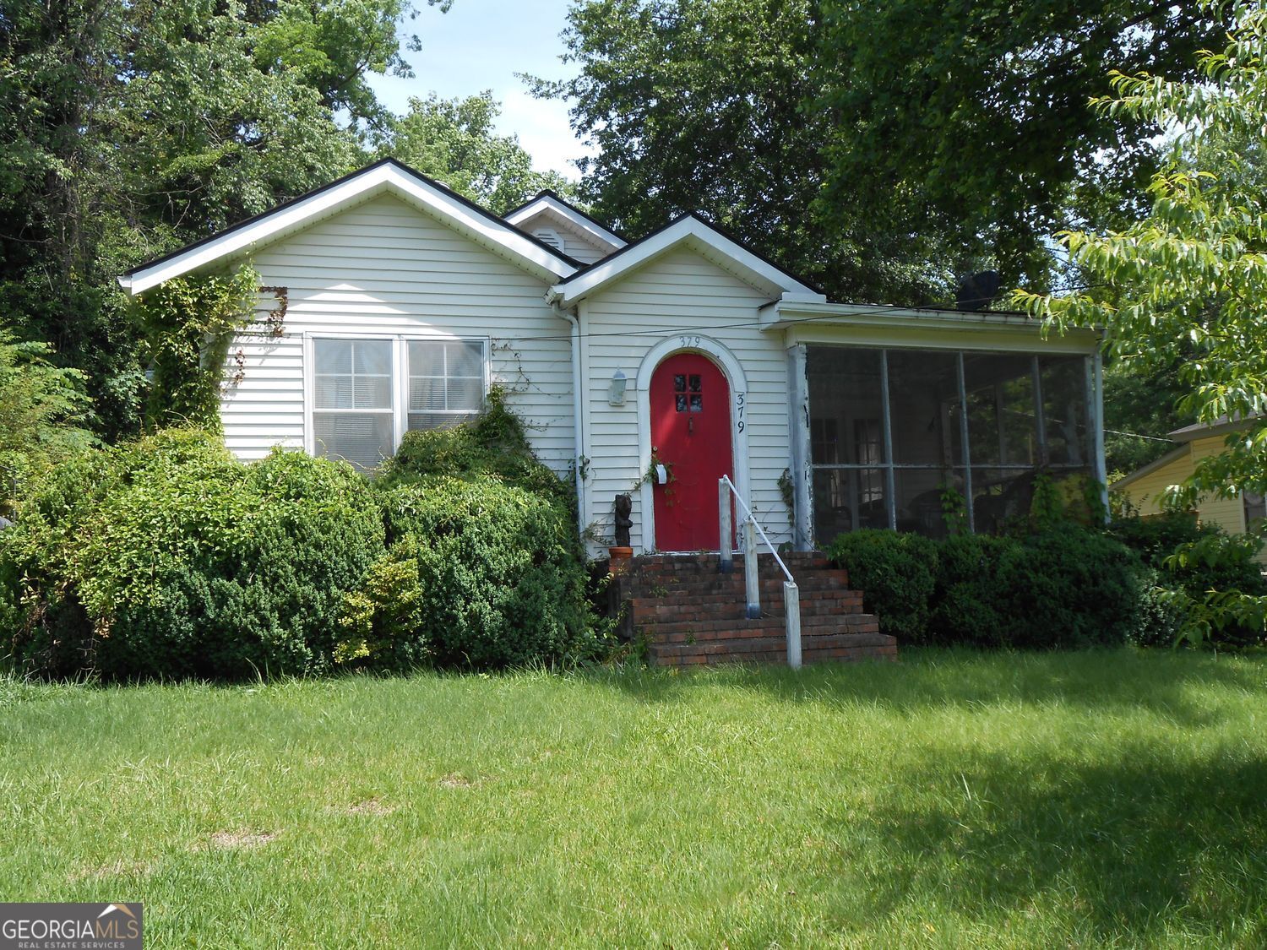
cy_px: 475
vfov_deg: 41.8
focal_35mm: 34
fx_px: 1244
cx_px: 634
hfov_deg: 54.0
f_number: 3.9
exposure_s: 1/320
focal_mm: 6
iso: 80
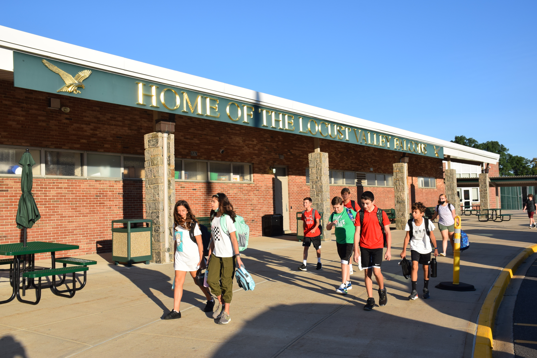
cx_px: 268
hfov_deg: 55.1
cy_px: 179
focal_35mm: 34
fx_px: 515
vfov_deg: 38.4
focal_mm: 23
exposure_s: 1/400
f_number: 10
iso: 200
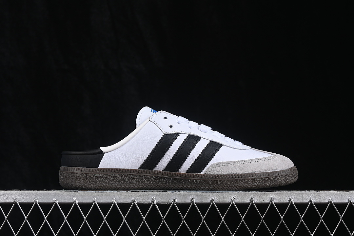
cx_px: 177
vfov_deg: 18.2
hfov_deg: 27.0
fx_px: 737
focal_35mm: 75
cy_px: 118
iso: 160
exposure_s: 1/80
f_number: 8
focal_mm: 50
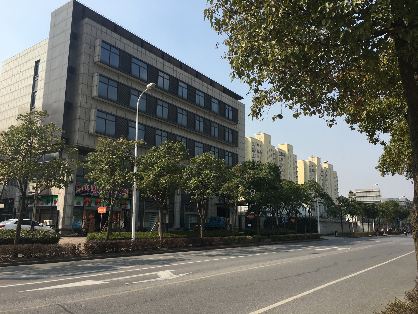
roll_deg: -2.1
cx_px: 209
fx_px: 350
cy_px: 157
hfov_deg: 61.7
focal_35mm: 29
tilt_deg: +11.8
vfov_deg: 48.2
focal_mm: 4.15
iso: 25
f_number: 2.2
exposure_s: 1/1374
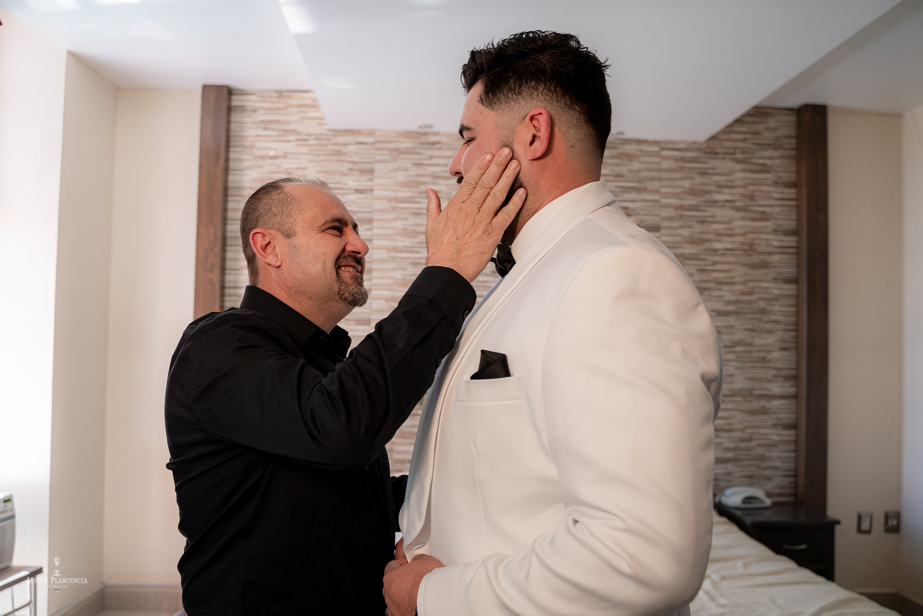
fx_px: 741
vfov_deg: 45.1
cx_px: 447
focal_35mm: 29
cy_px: 318
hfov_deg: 63.8
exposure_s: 1/160
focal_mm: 28
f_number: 4
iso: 1000
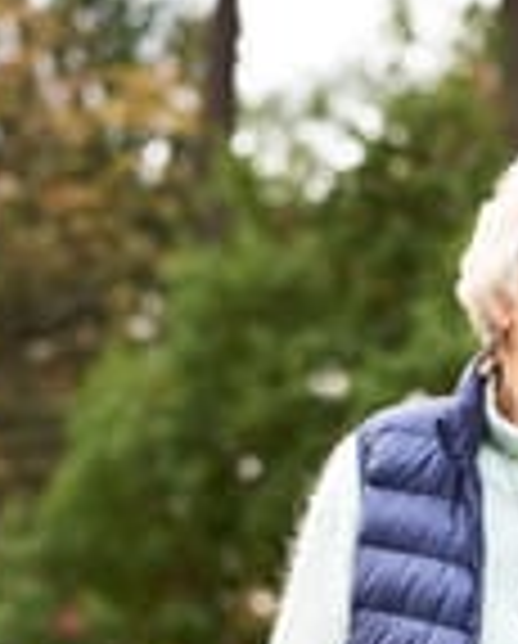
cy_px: 590
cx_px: 545
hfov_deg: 11.7
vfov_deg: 14.5
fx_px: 2502
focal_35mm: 131
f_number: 2
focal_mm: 50
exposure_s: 1/500
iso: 250
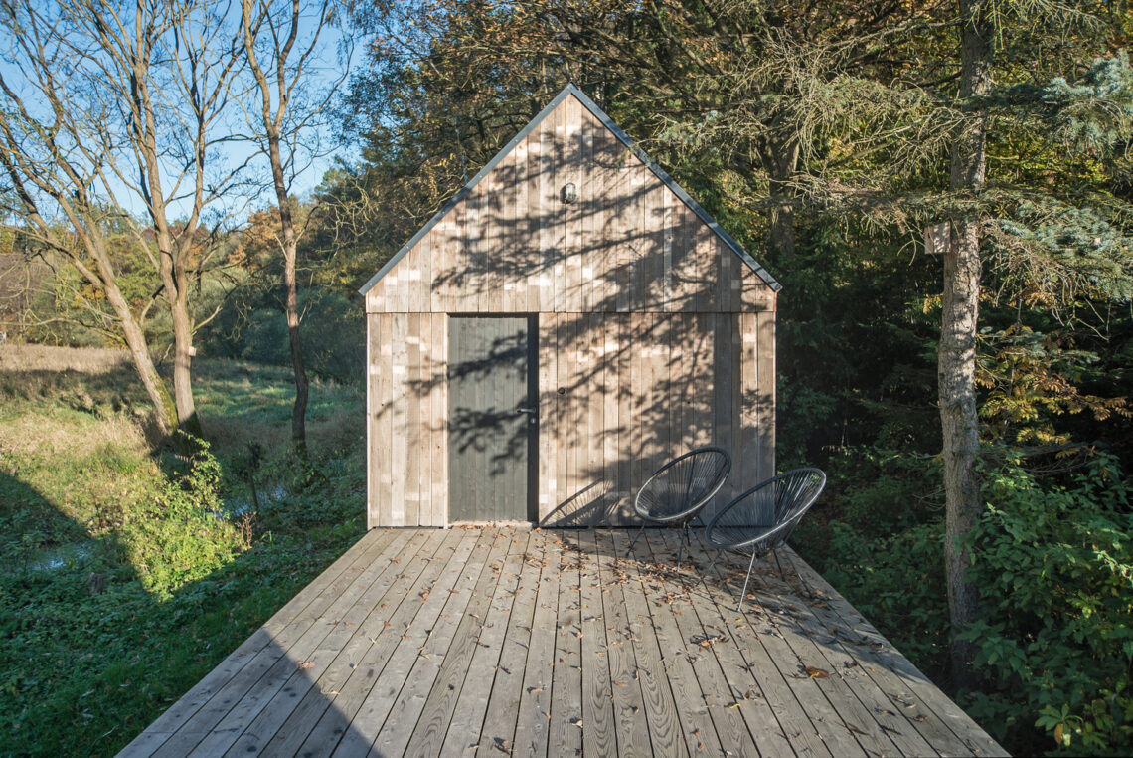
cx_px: 566
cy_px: 379
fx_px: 724
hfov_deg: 76.1
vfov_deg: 55.2
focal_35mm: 23
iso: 400
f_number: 9
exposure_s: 1/640
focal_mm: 23
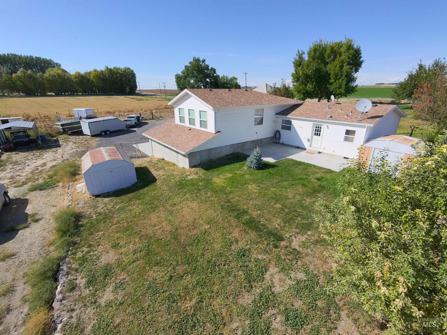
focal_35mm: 16
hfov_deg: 94.5
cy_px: 168
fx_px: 207
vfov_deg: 78.1
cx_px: 224
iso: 291
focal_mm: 16
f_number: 2.55
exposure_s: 1/838
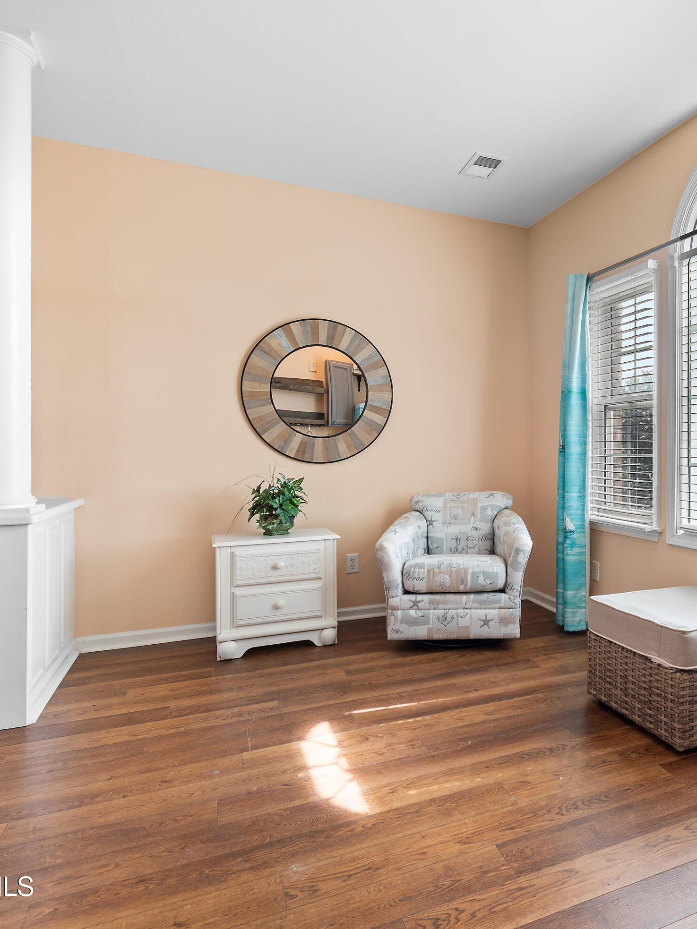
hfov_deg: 57.3
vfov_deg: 76.4
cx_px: 541
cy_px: 458
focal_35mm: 22
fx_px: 591
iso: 100
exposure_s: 1/6
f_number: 4.5
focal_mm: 10
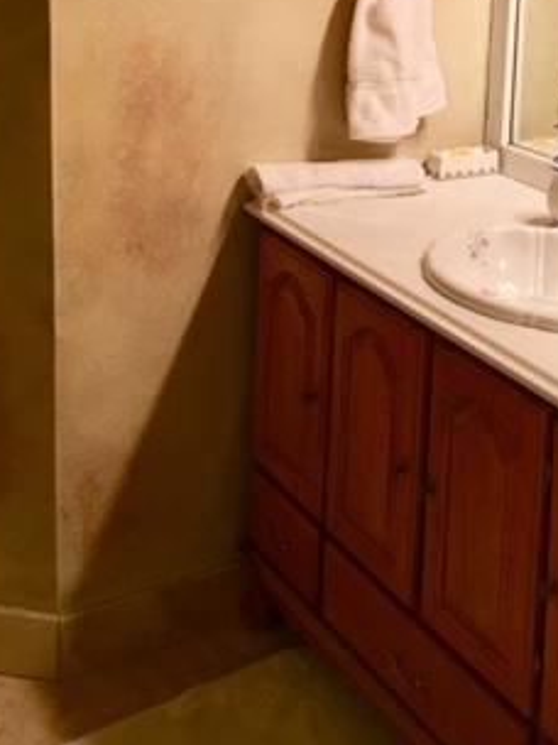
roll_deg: -2.7
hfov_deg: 23.3
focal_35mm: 61
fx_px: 1311
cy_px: 81
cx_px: 514
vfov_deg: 30.4
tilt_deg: -9.5
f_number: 2.2
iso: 32
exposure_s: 1/15
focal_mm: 4.15
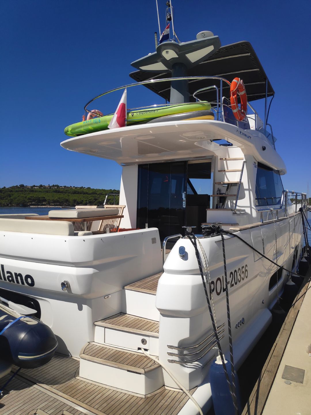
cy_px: 208
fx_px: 240
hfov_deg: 66.0
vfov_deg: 81.7
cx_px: 156
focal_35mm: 20
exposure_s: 1/4345
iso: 100
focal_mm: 3.94
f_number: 1.9
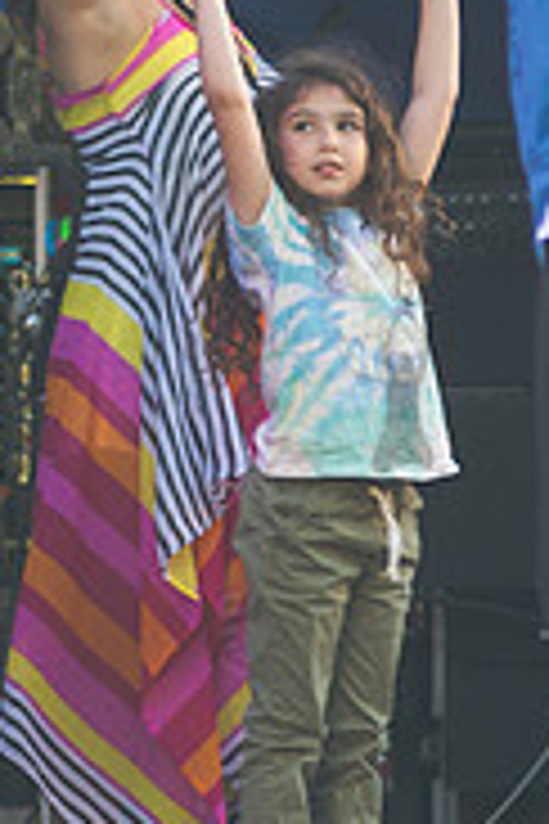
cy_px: 145
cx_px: -569
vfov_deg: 2.6
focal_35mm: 789
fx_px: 18047
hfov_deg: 1.7
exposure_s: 1/125
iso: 400
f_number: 3.2
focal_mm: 200
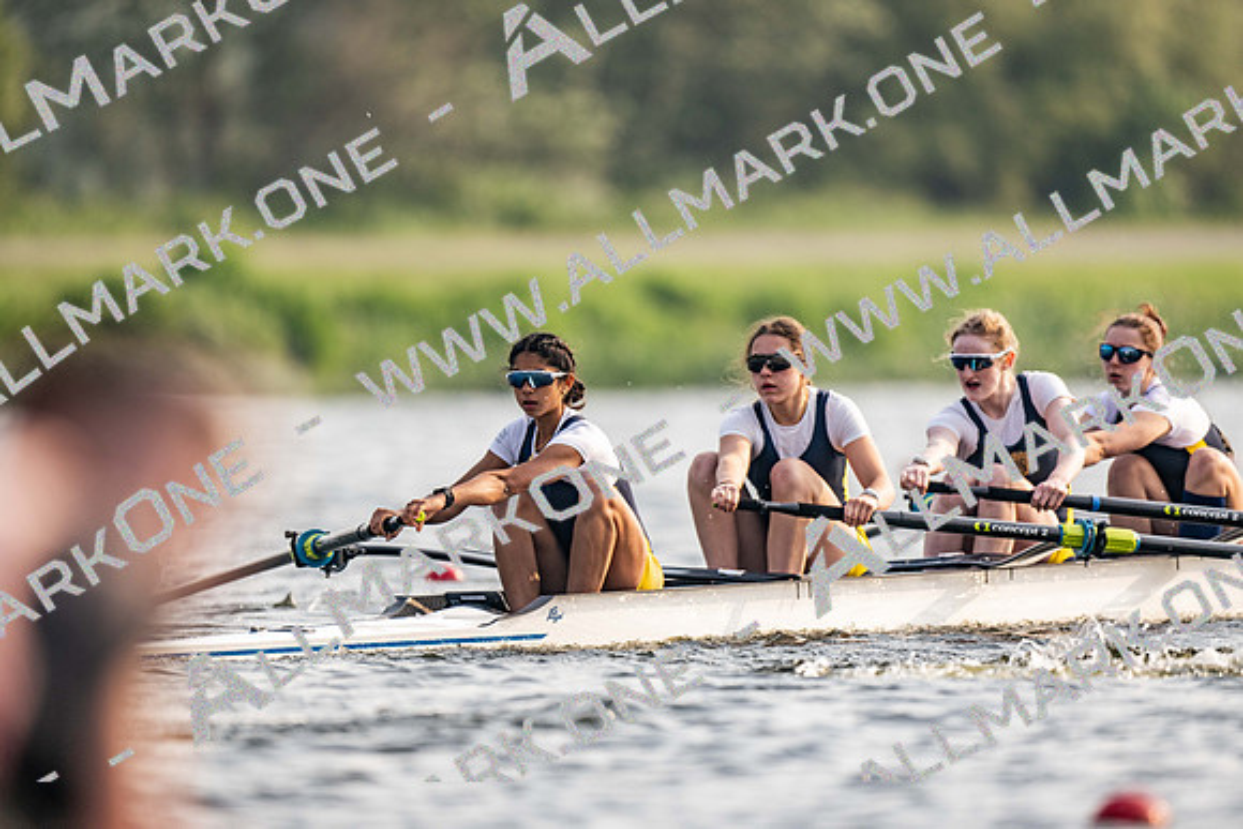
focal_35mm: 600
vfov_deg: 2.3
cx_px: 622
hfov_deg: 3.4
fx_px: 20721
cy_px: 414
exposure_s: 1/2500
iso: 360
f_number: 4
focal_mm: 600
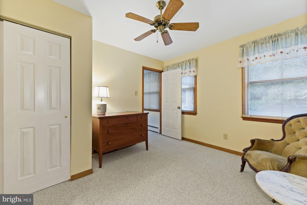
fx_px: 119
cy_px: 102
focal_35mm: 14
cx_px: 154
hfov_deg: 104.2
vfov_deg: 81.3
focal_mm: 14
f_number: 8
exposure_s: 2
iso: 200
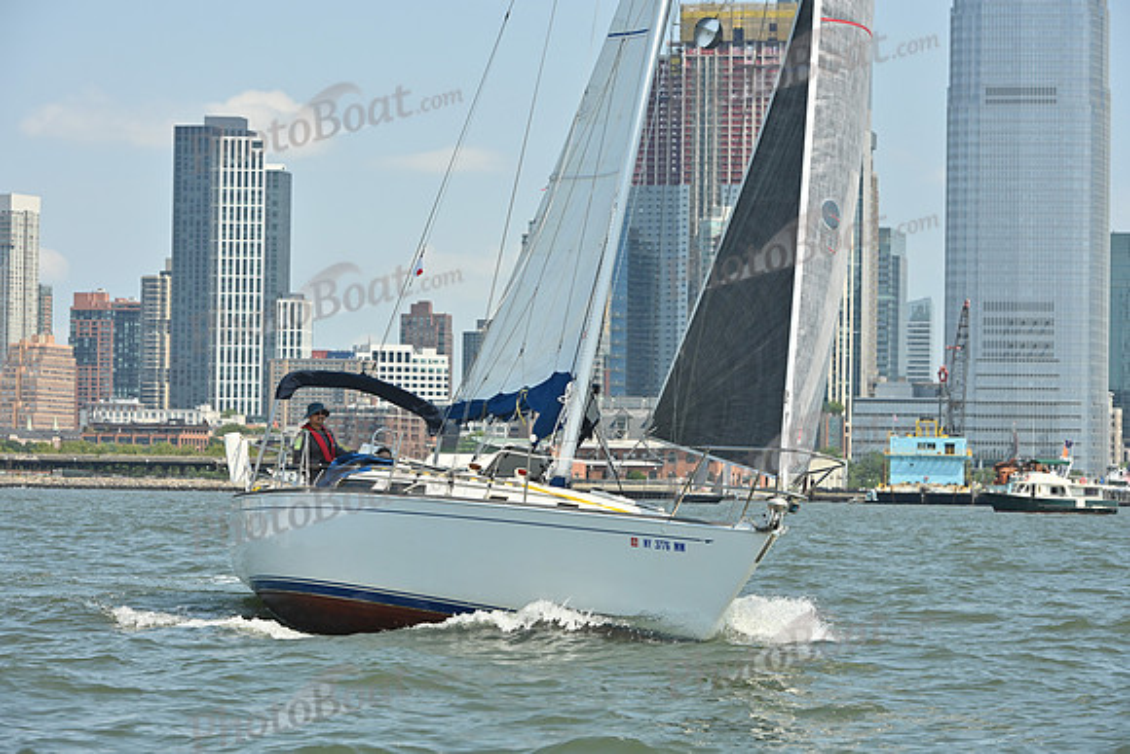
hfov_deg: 16.4
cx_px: 565
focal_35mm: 125
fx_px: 3924
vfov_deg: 11.0
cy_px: 377
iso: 320
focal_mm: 125
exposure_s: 1/1000
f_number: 8
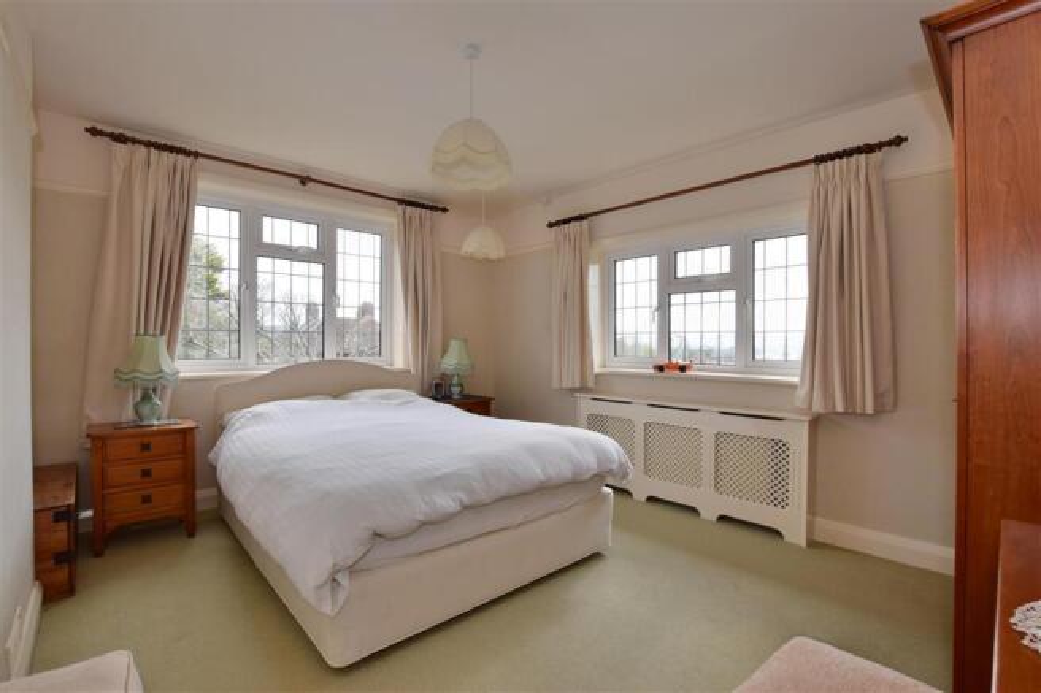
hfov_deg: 100.4
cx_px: 520
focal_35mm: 15
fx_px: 434
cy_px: 346
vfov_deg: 77.3
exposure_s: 1/50
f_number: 11
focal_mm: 10
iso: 400
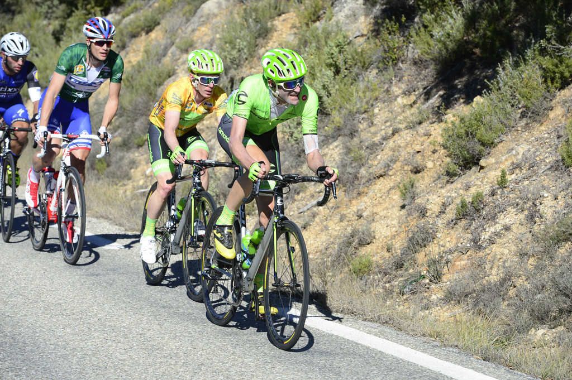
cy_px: 190
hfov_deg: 14.2
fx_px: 2302
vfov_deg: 9.4
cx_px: 286
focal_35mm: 145
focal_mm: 145
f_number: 8
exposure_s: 1/1000
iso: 400
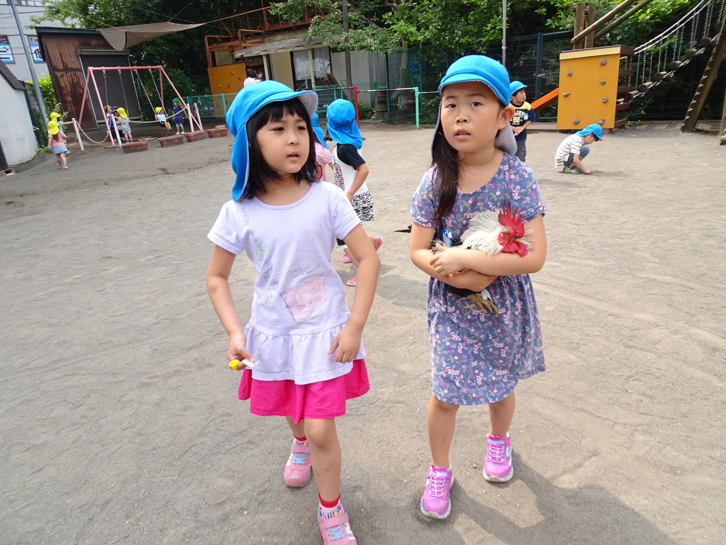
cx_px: 363
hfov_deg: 71.6
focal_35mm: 24
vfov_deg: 56.8
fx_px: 503
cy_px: 272
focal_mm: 4.1
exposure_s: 1/250
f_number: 3.5
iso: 80
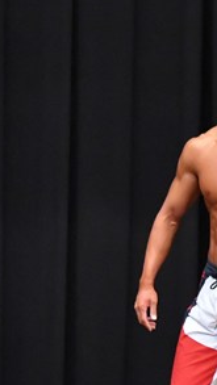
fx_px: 5723
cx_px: 286
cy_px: 286
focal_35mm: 560
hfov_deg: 2.2
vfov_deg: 3.9
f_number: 5.6
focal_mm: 135
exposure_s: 1/400
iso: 8000
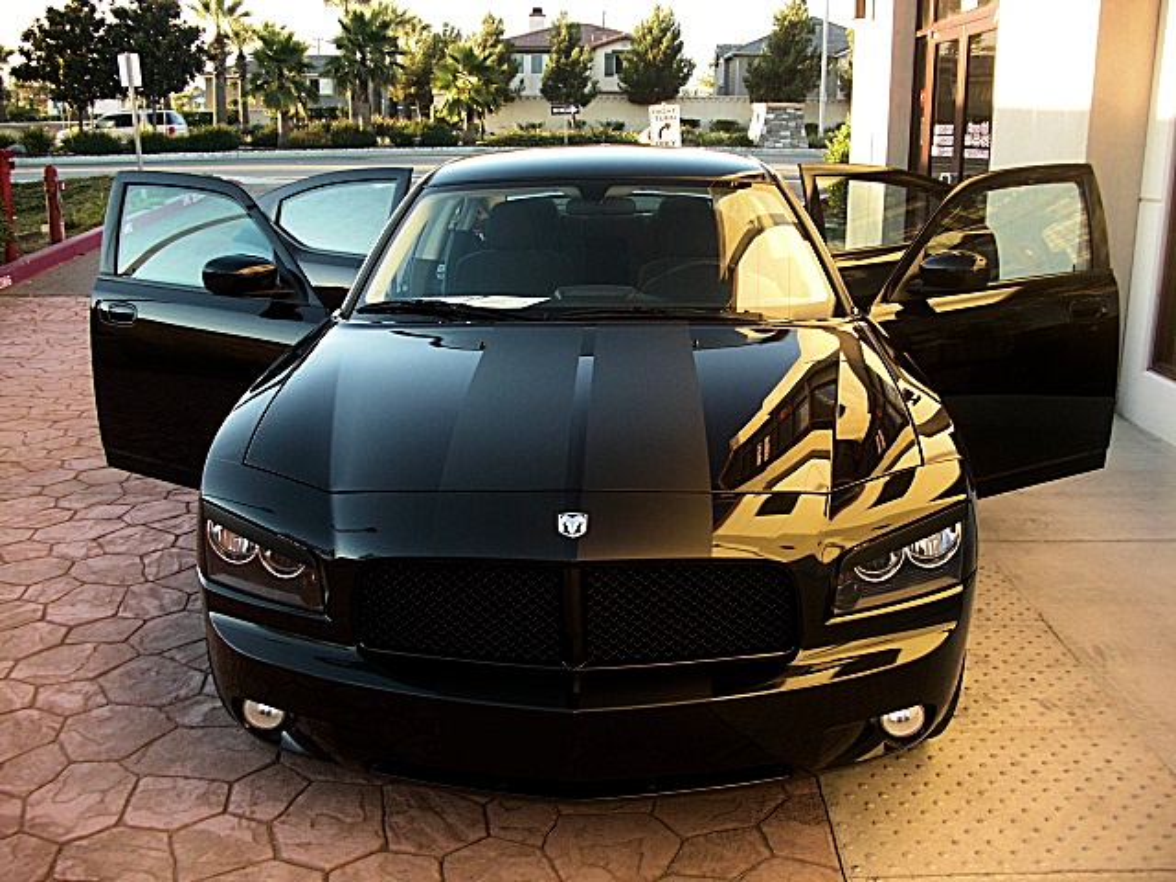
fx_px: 1223
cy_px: 441
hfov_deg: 51.4
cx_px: 588
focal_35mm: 36
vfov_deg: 39.7
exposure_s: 1/100
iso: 100
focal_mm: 6.3
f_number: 2.8
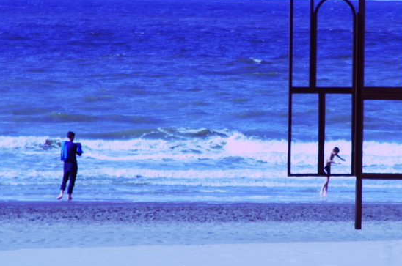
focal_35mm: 575
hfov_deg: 3.6
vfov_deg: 2.4
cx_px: 293
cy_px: 147
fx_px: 6408
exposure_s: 1/320
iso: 200
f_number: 8
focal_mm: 210
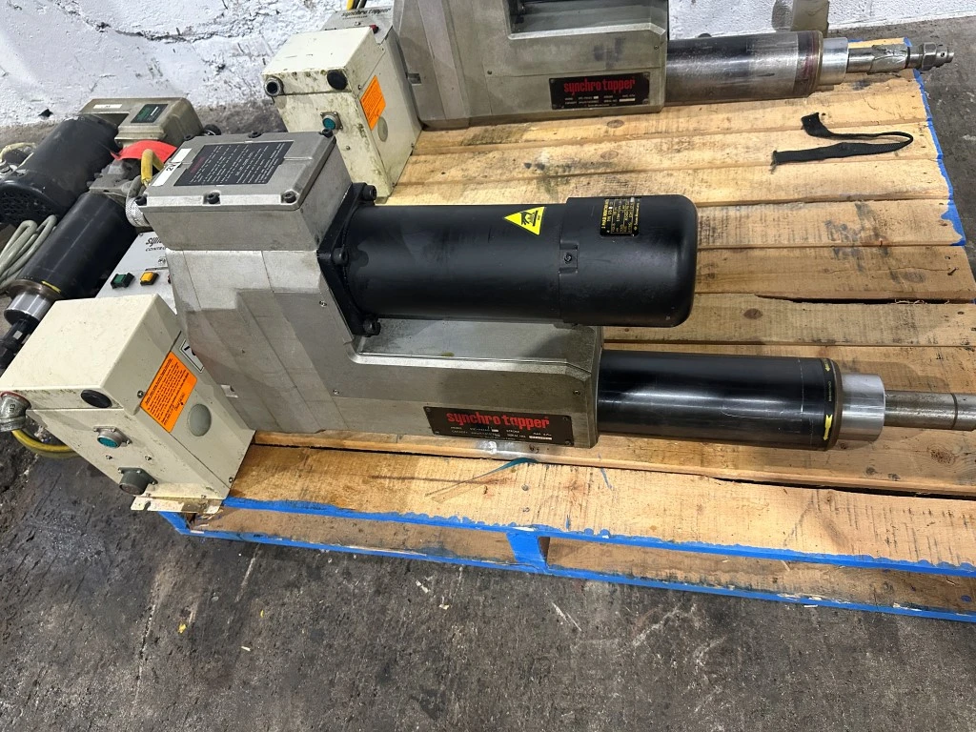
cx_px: 488
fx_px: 677
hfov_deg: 71.6
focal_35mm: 24
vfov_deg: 56.8
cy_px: 366
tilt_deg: -46.4
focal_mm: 6.86
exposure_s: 1/60
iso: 400
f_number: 1.78
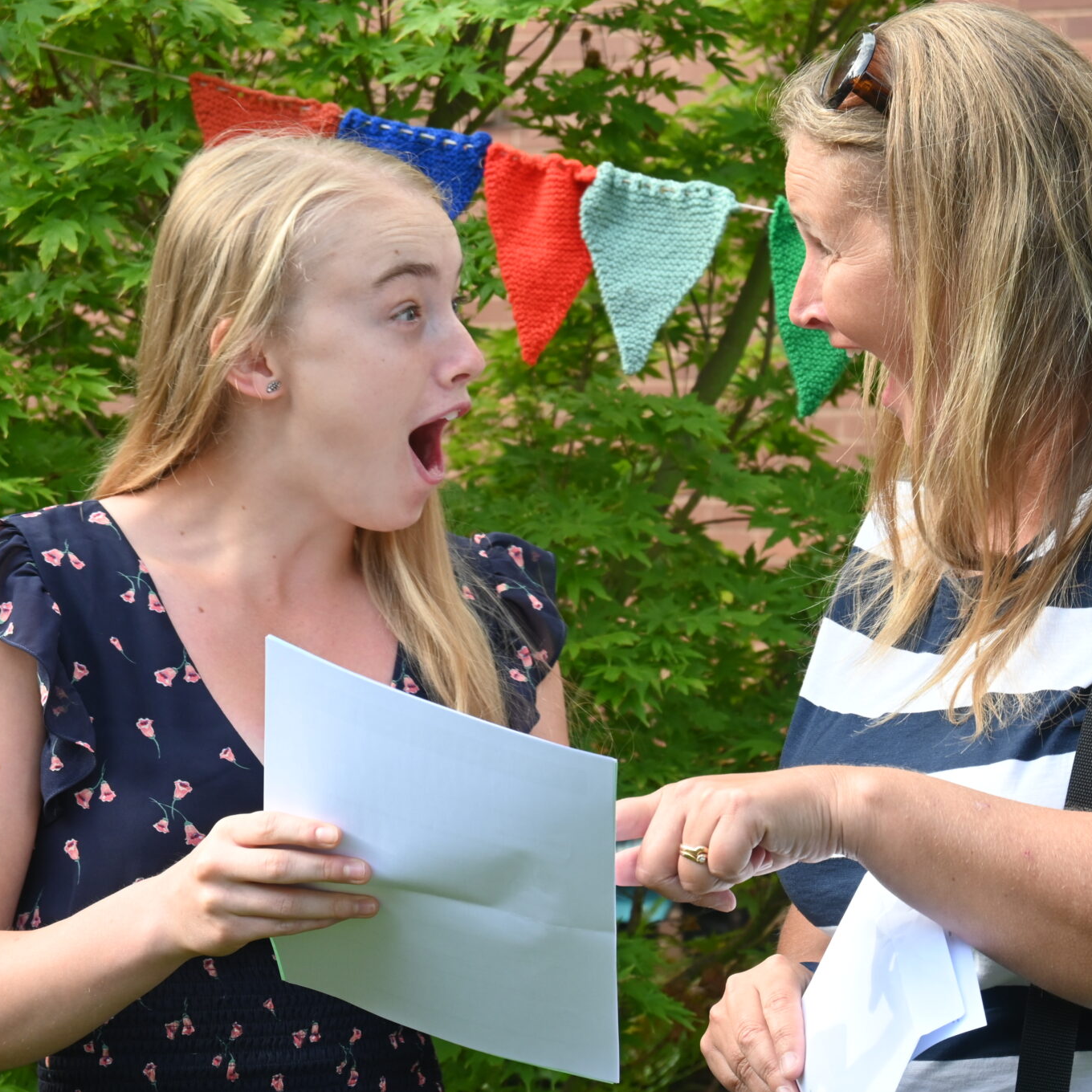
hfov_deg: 18.1
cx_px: 649
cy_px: 546
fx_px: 3426
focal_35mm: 96
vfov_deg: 18.1
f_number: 6.3
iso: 400
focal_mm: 50
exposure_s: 1/160
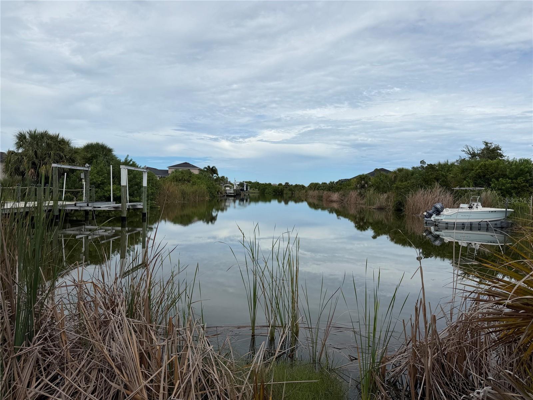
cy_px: 200
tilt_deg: -2.1
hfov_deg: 71.6
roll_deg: -0.9
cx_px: 266
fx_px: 370
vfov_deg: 56.8
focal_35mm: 24
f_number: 1.78
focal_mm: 6.76
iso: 80
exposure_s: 1/7353
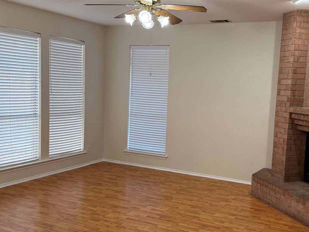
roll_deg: -2.1
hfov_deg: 44.6
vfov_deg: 34.3
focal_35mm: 42
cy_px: 127
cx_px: 180
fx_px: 375
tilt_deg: -6.7
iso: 200
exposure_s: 1/120
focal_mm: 6.76
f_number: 1.78
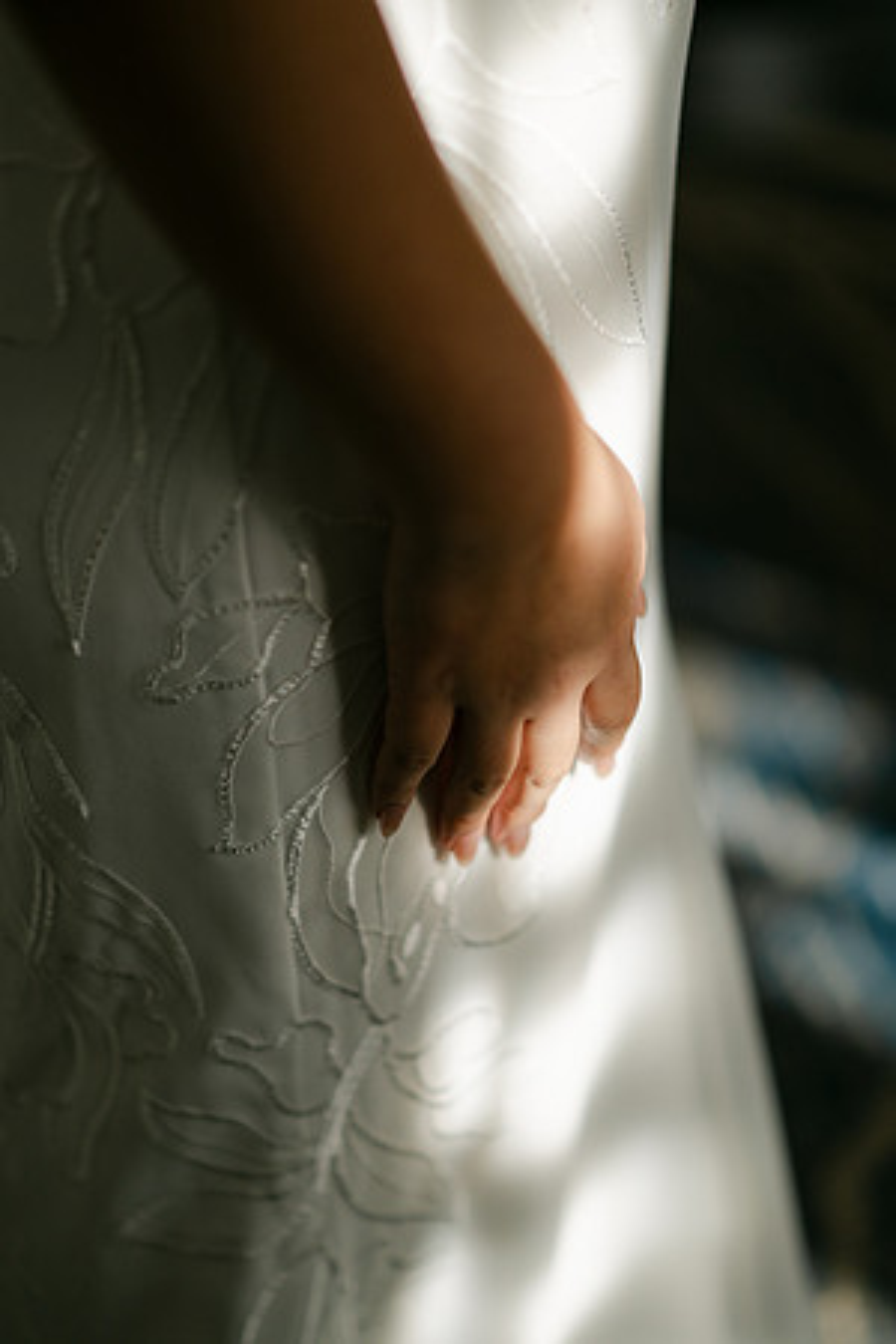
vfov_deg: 23.9
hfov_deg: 16.1
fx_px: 3173
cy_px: 672
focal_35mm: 85
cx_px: 448
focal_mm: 85
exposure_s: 1/2500
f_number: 1.8
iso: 280
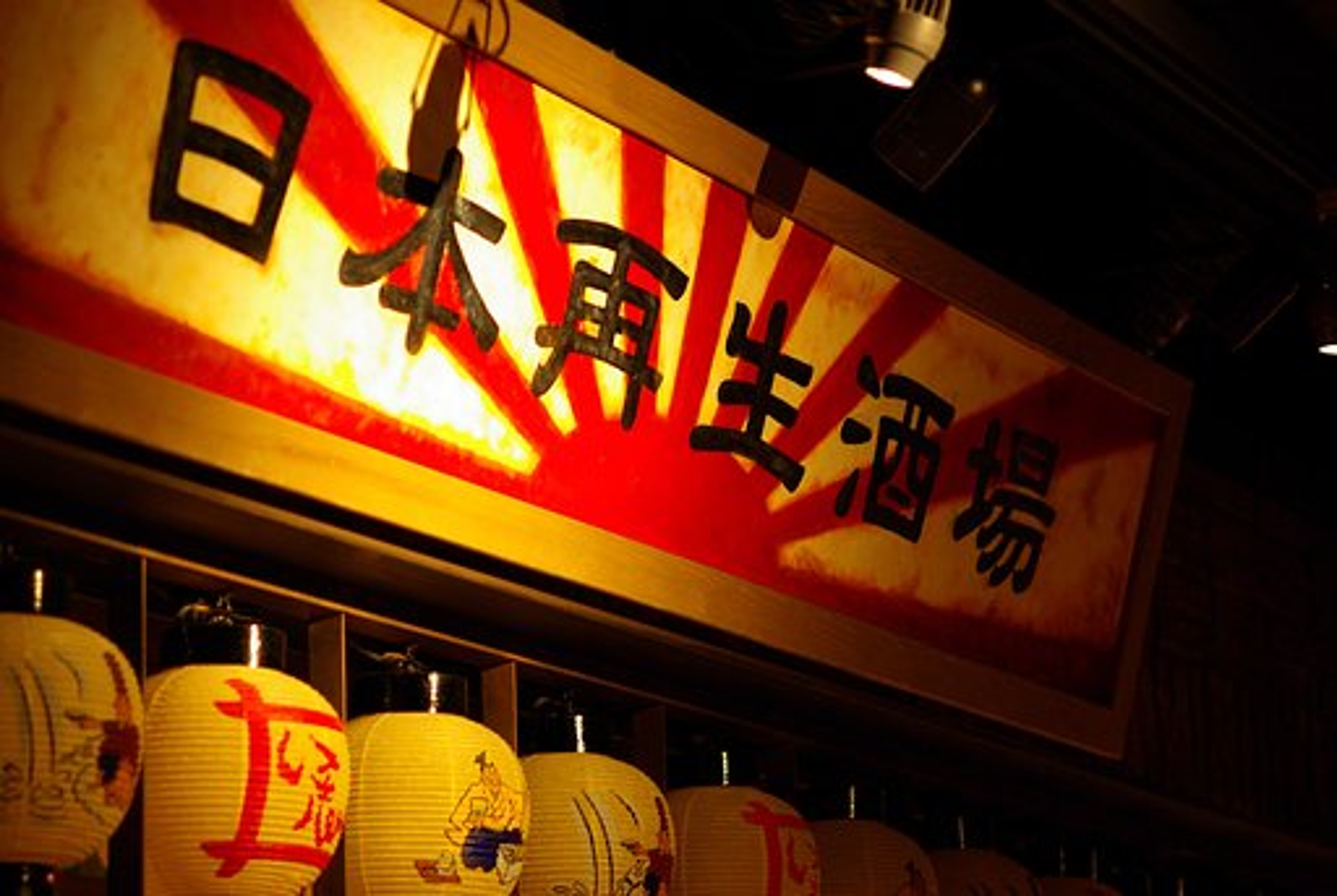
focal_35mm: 105
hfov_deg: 19.4
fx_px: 3905
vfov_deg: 13.1
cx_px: 668
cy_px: 448
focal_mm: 70
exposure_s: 1/30
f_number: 2.8
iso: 400
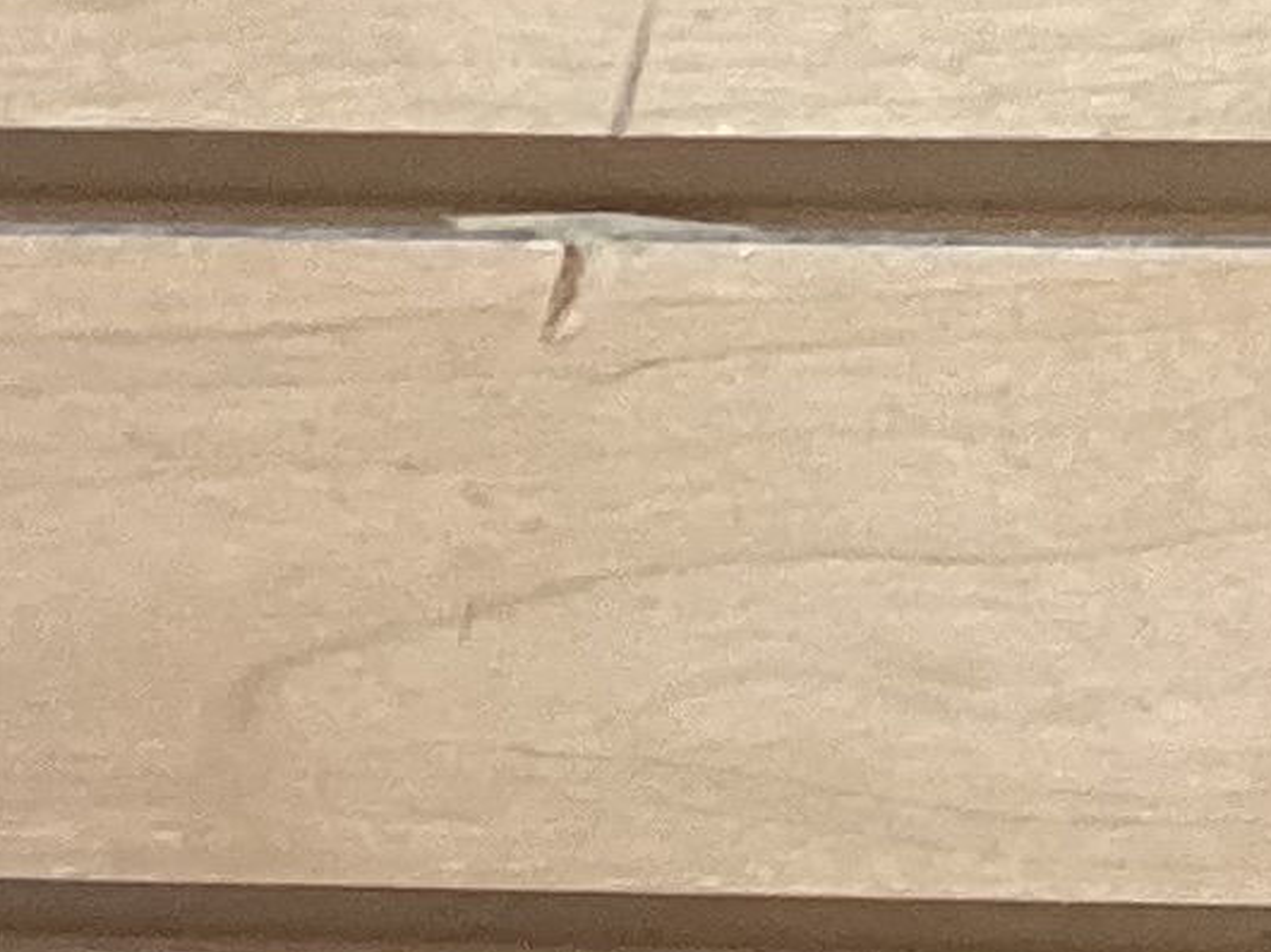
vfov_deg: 7.2
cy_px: -1583
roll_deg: +0.4
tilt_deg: -17.2
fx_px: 7010
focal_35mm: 191
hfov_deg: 9.4
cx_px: 2952
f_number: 2.4
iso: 200
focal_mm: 3.3
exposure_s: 1/60
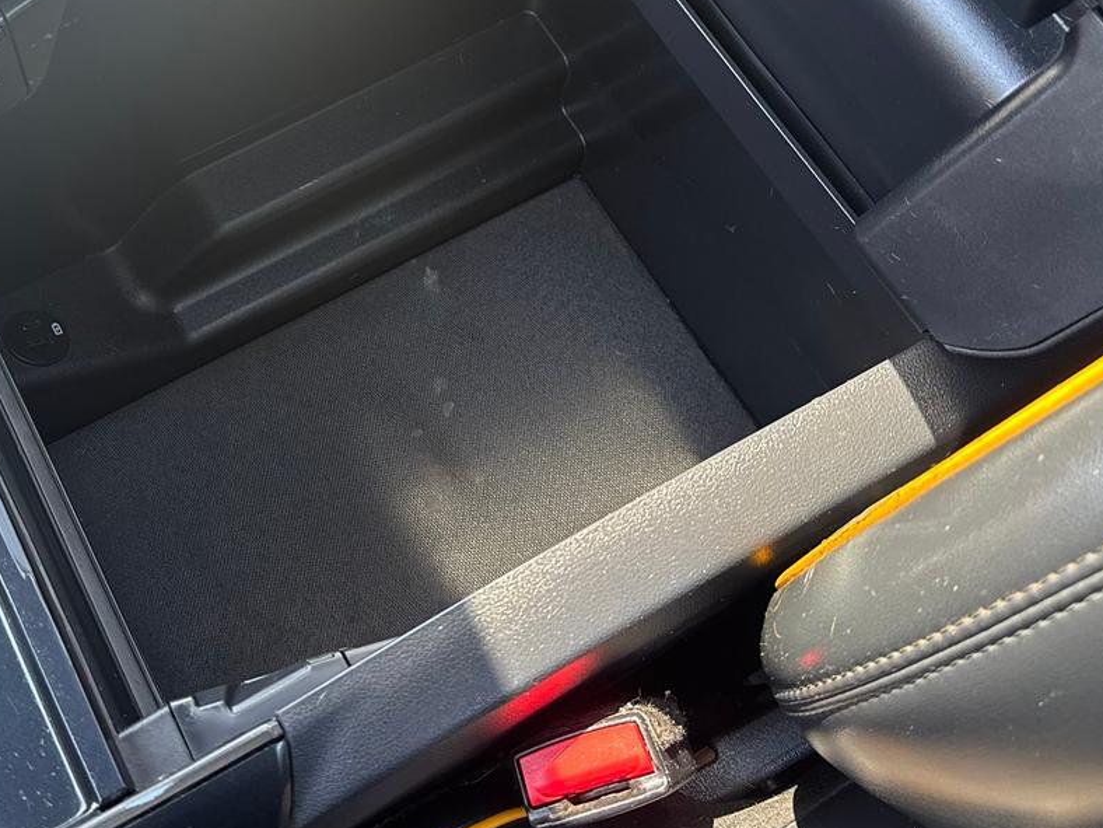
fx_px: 1243
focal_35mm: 39
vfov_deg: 36.6
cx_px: 340
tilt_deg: -64.8
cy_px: 300
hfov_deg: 46.9
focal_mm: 6.76
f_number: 1.78
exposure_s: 1/112
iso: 200
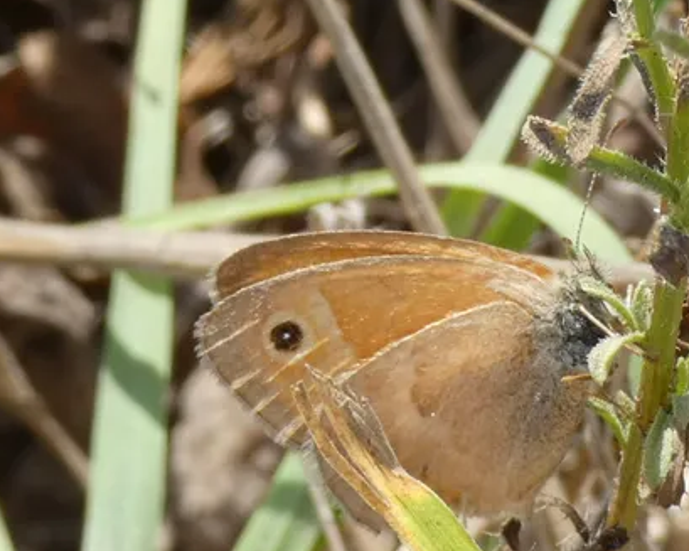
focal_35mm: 211
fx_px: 4302
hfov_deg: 9.1
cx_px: 519
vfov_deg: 7.3
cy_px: 369
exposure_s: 1/100
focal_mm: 24.7
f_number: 5.3
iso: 80
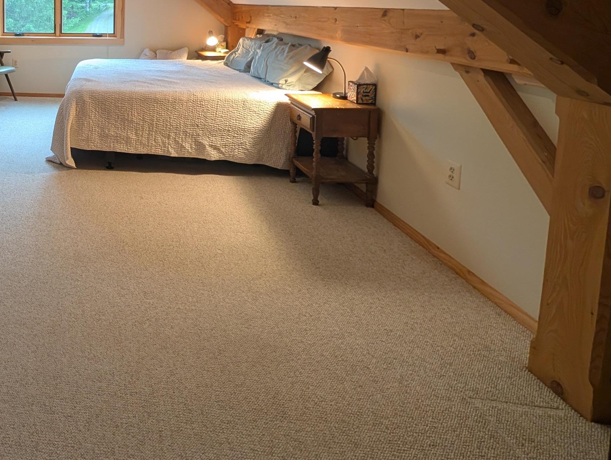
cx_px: 55
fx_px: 389
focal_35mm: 22
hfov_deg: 63.1
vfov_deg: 53.1
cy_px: 41
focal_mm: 2.02
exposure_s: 1/30
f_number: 1.7
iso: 135
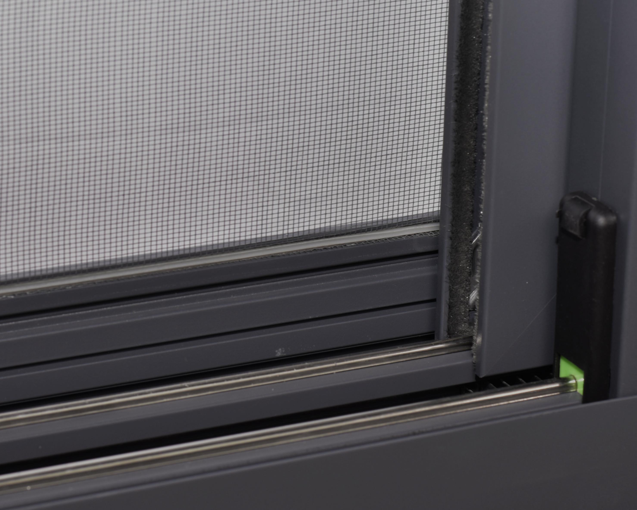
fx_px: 2206
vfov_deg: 13.1
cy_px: 137
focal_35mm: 117
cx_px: 224
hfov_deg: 16.4
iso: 160
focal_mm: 50
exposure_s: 1/100
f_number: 6.3
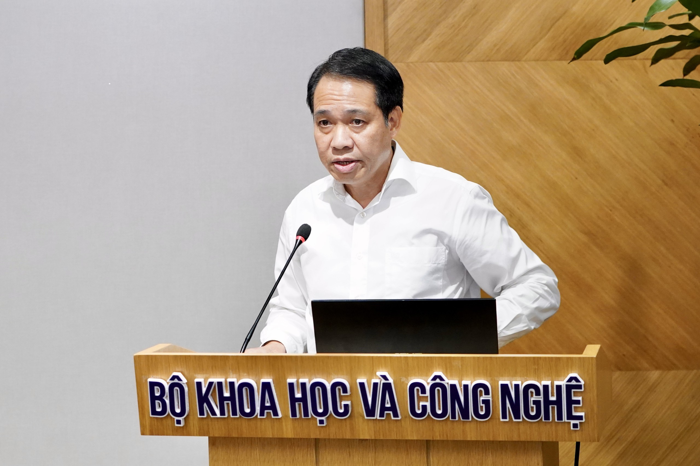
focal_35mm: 59
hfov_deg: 33.9
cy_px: 233
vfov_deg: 23.0
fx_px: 1147
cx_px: 350
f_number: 4.5
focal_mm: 59
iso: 5000
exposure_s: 1/160
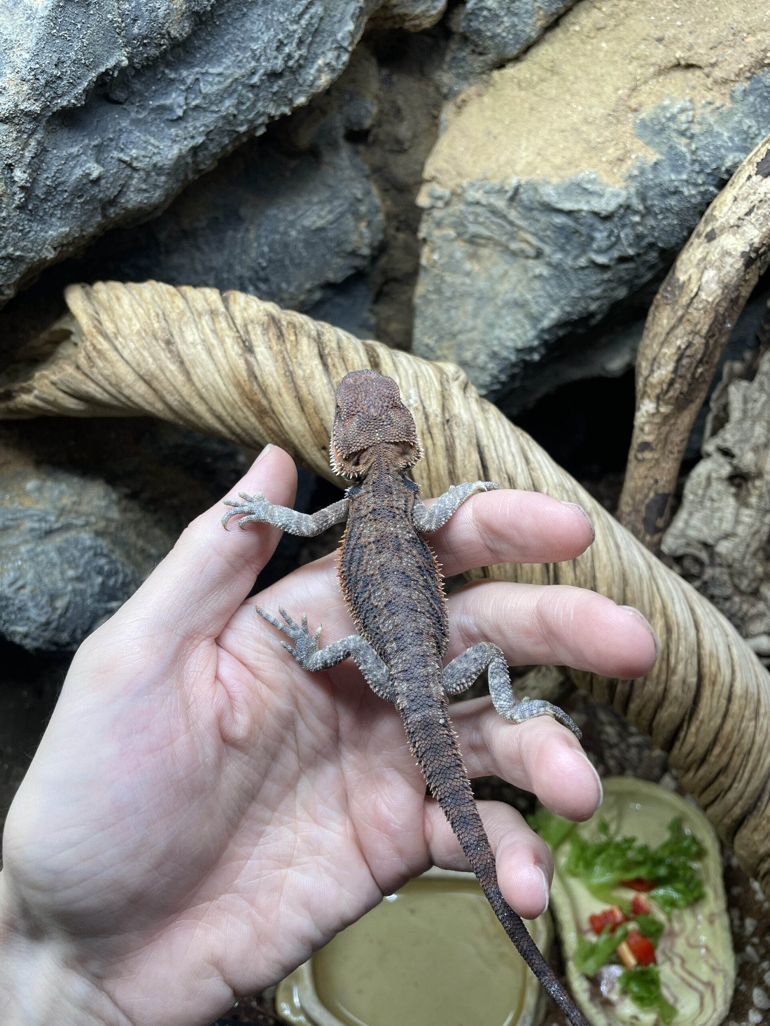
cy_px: 513
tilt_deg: -46.9
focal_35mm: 26
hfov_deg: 53.1
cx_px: 385
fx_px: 771
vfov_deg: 67.3
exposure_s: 1/100
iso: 40
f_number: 1.6
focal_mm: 4.2
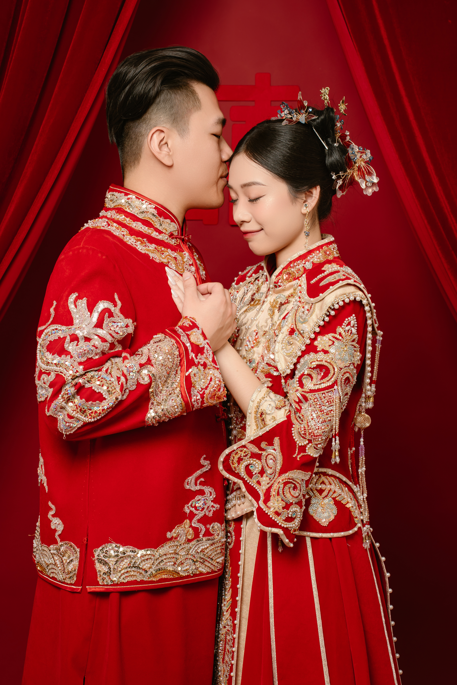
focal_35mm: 75
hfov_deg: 18.2
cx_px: 228
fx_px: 1428
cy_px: 342
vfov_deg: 27.0
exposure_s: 1/100
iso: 125
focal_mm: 75
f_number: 10
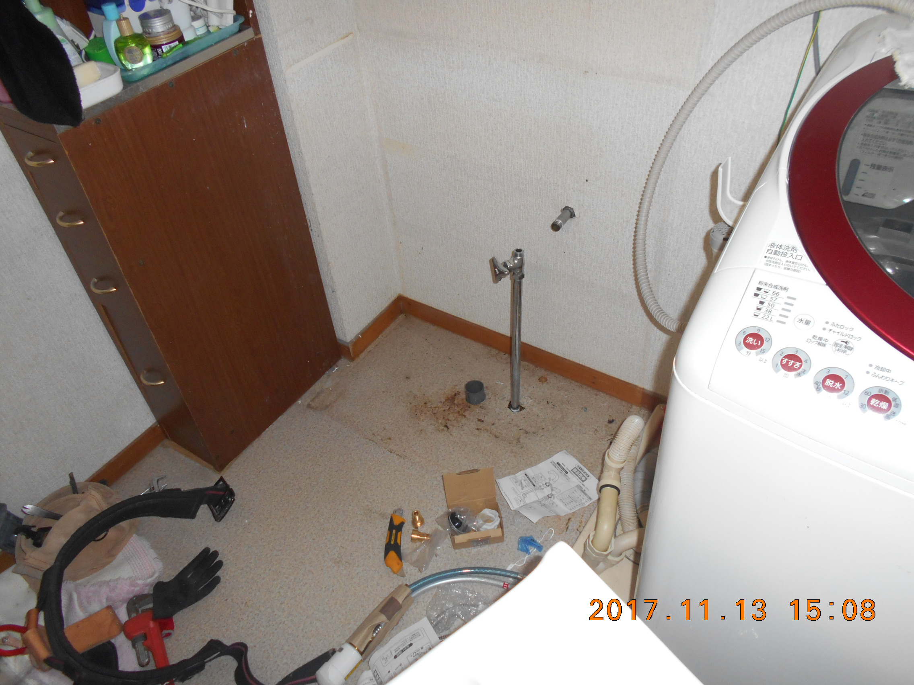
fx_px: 687
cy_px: 342
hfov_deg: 67.3
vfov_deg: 53.1
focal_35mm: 26
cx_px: 457
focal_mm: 4.6
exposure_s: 1/25
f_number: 3.2
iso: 200
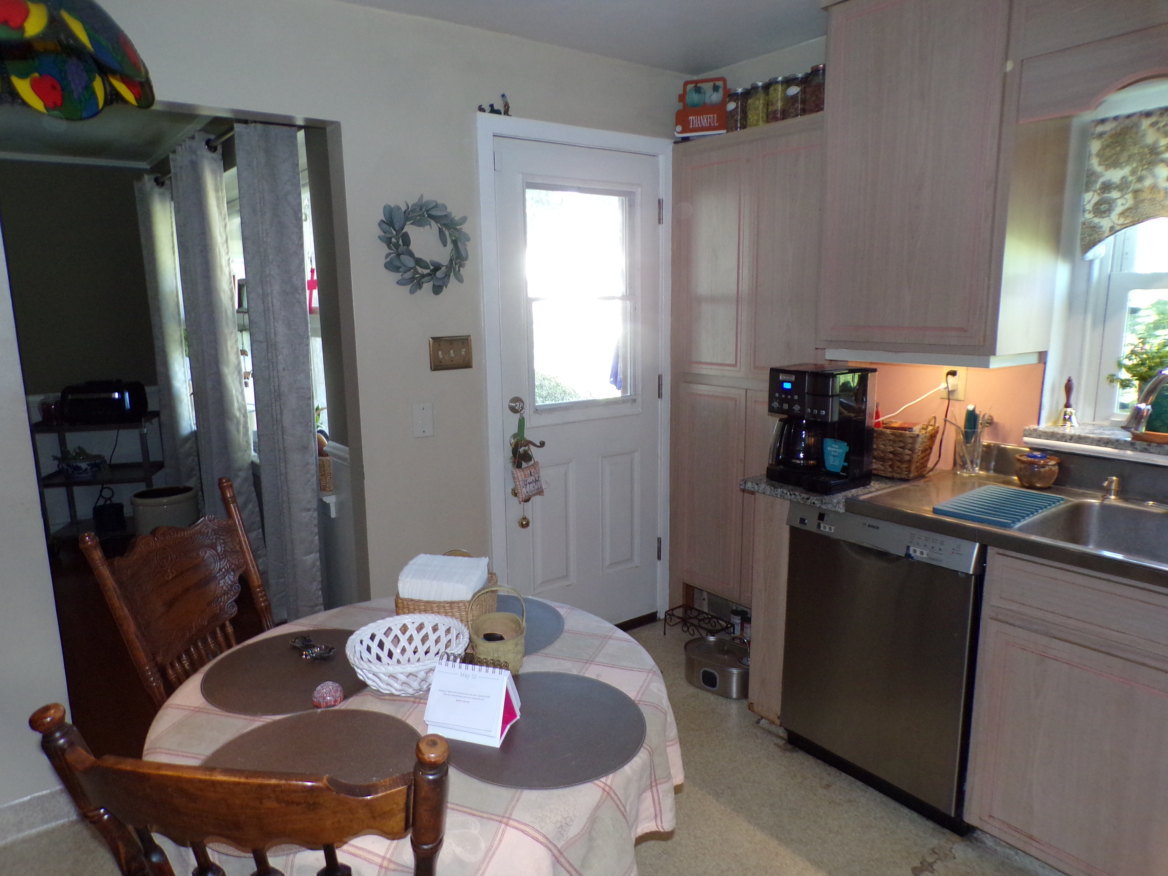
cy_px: 438
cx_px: 584
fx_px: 810
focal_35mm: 24
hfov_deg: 71.6
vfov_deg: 56.8
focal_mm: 4.3
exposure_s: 1/34
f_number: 3
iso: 200
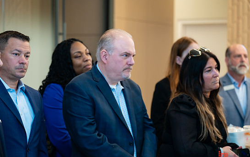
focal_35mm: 104
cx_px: 118
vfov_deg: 12.6
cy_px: 86
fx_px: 709
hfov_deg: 20.0
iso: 400
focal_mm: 96
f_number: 3.2
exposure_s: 1/200
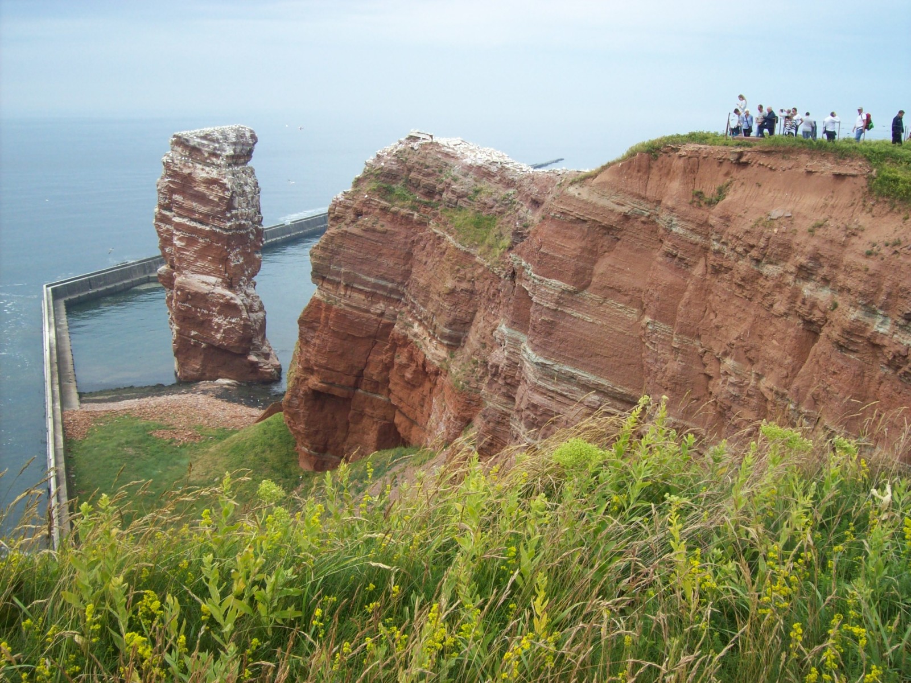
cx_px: 456
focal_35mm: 36
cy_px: 342
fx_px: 947
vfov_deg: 39.6
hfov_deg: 51.4
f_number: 4.8
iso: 80
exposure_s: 1/353
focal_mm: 6
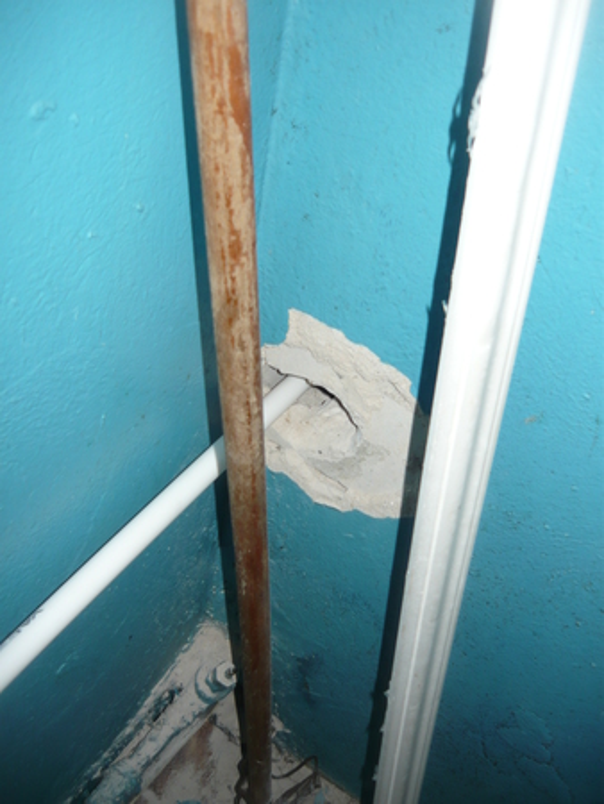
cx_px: 302
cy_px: 402
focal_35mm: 33
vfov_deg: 55.3
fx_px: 767
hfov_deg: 43.0
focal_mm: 5.5
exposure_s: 1/30
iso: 100
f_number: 2.8
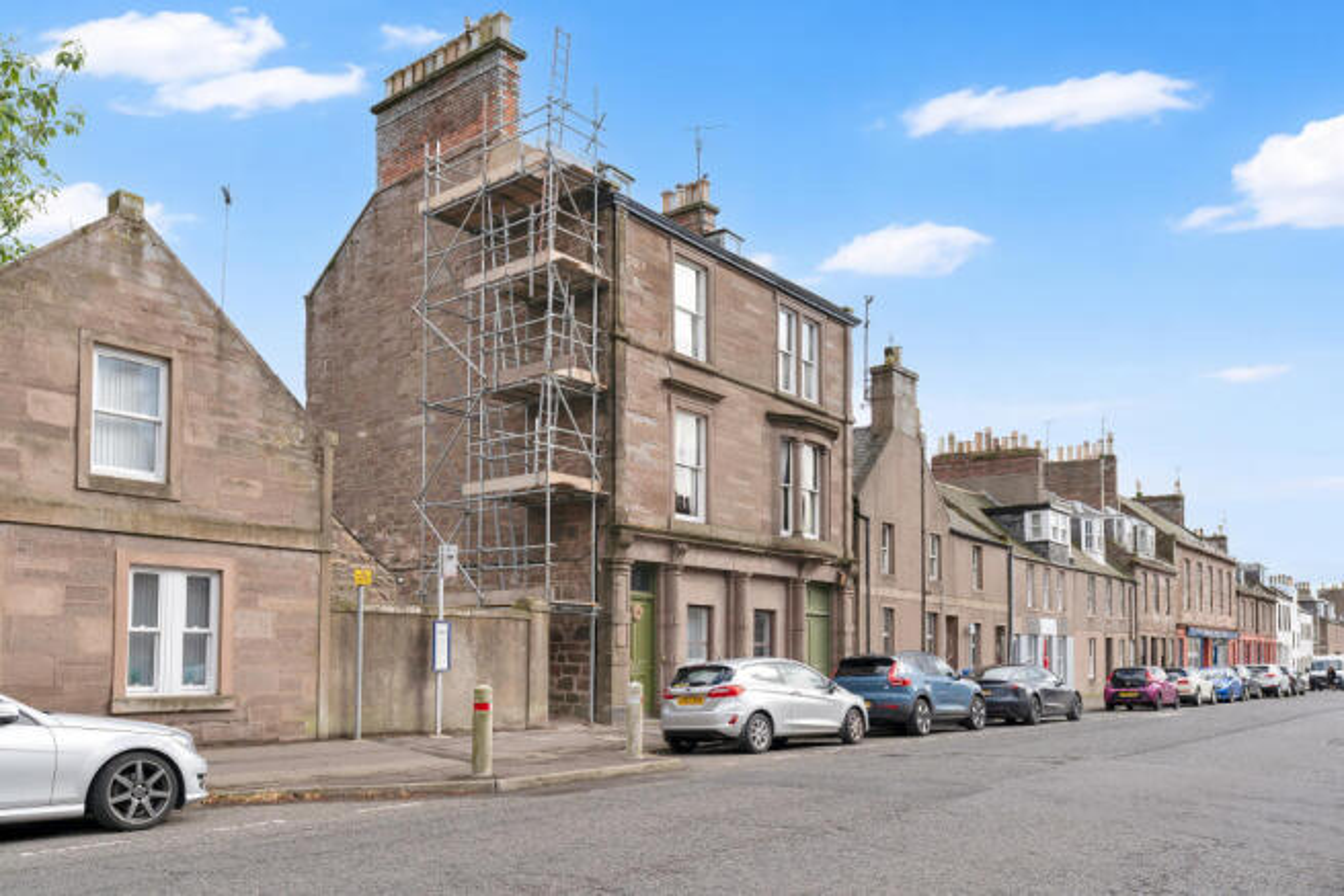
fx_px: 971
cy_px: 448
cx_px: 672
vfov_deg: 49.6
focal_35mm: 26
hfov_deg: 69.4
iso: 200
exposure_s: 1/500
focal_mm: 26
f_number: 5.6
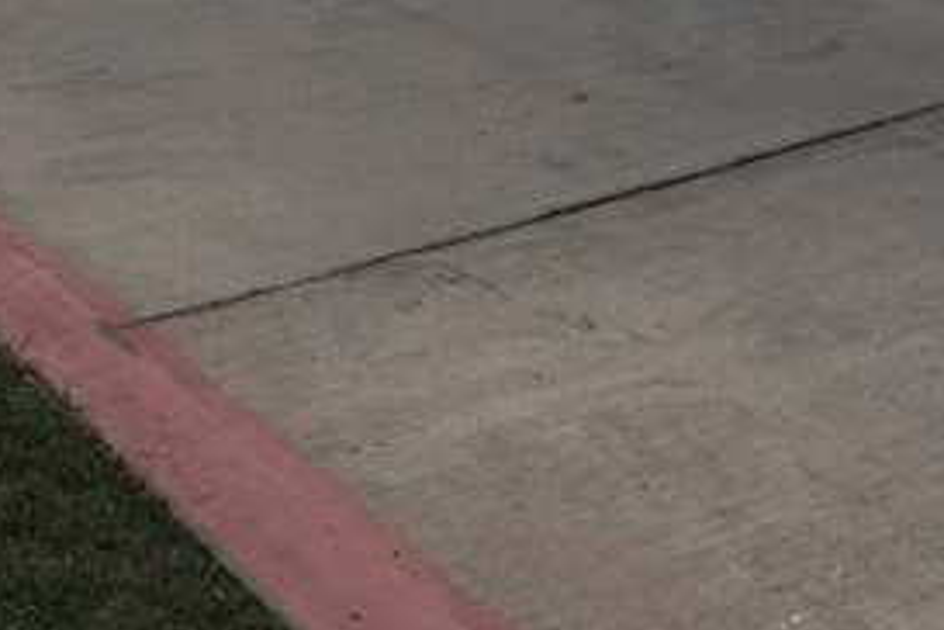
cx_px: 1355
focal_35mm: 77
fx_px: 2019
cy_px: -627
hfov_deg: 22.4
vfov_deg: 14.6
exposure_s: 1/500
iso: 400
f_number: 5.6
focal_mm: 14
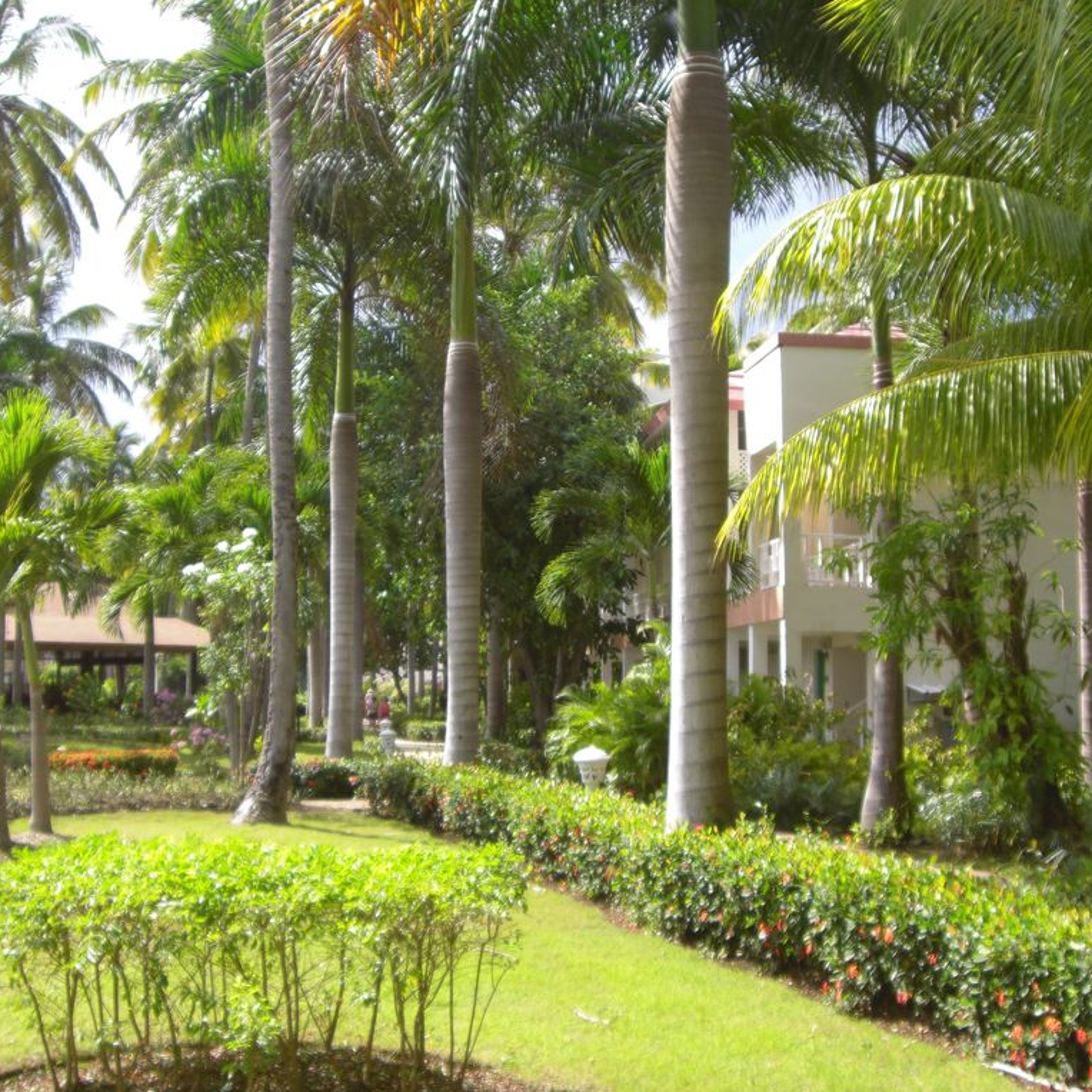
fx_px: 1606
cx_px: 582
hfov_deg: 37.5
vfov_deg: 37.6
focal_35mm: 45
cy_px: 547
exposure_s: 1/500
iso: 64
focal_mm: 6.2
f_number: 2.7
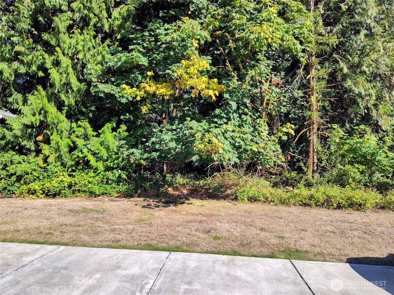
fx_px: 262
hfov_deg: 73.9
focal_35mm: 23
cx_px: 197
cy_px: 148
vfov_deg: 58.9
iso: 100
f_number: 1.8
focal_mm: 5.56
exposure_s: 1/1173
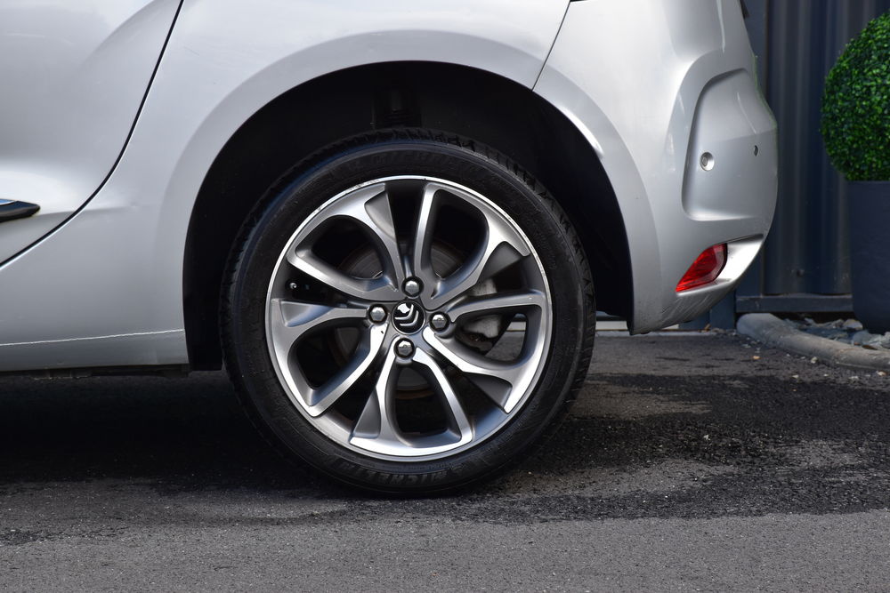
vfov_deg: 9.2
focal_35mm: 150
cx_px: 445
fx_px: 3709
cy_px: 296
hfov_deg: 13.7
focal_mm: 100
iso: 400
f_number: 9
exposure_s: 1/160
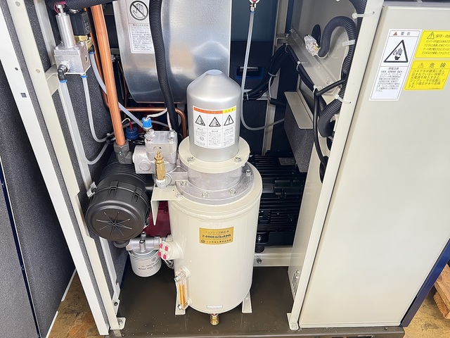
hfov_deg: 67.3
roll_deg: -0.7
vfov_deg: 53.1
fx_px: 338
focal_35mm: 26
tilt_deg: -36.3
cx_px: 225
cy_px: 169
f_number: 1.5
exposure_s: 1/60
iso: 320
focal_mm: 5.7
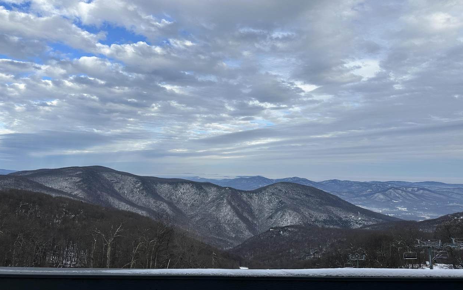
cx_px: 229
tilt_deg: +2.8
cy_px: 153
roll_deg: -1.2
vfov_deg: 47.6
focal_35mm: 26
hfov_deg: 70.4
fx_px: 328
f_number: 1.78
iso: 80
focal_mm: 6.86
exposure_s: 1/2591
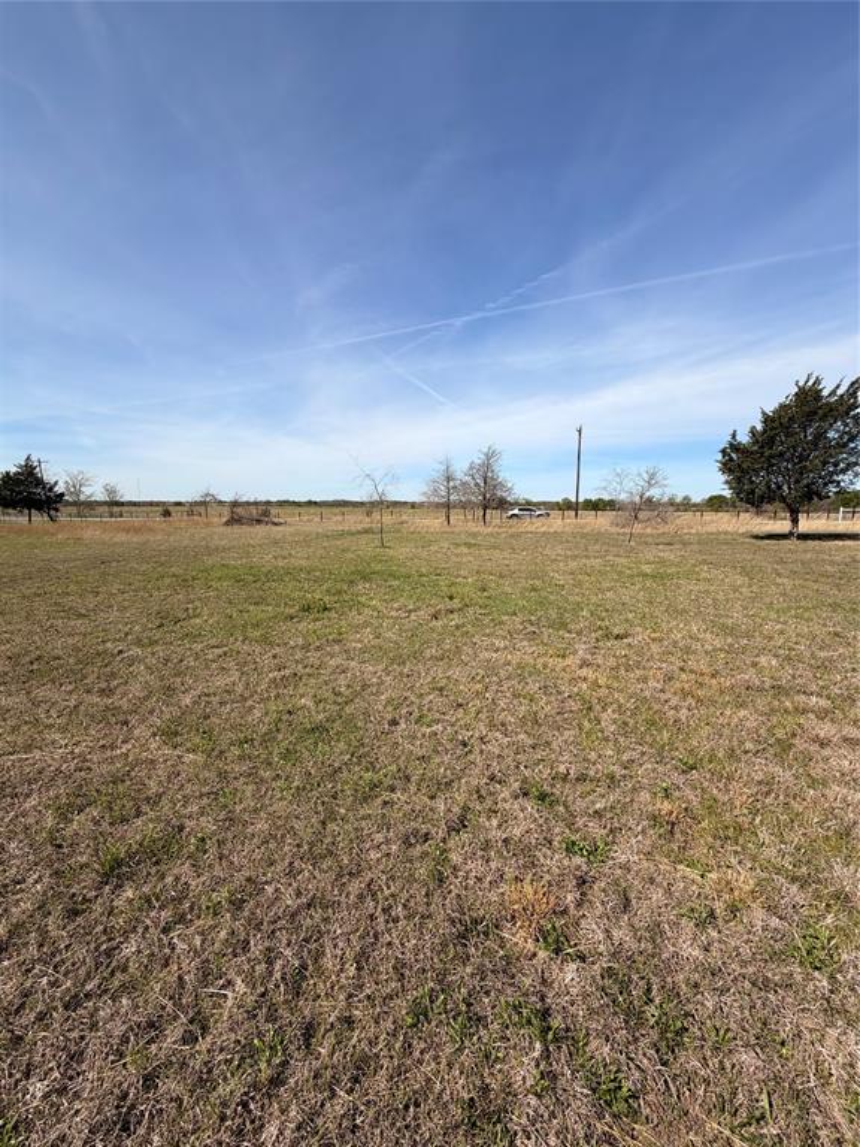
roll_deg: +0.0
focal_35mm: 14
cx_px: 430
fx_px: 464
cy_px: 574
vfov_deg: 102.1
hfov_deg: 85.7
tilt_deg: -7.4
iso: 20
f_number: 2.2
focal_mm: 2.22
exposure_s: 1/1001
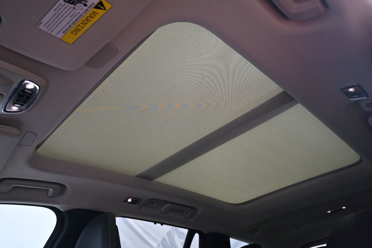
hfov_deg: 66.0
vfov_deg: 46.7
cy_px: 124
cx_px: 186
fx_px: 287
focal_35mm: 28
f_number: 4
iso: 250
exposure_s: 1/250
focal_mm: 18.5
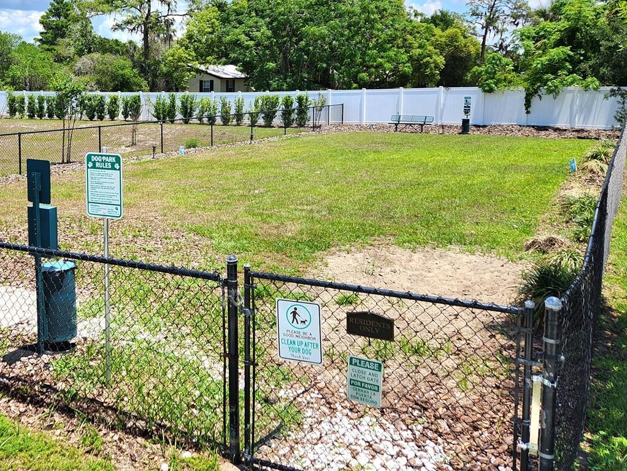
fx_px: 652
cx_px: 159
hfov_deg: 49.4
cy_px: 141
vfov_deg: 39.0
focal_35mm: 36
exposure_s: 1/1250
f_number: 1.8
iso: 20
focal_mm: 5.4
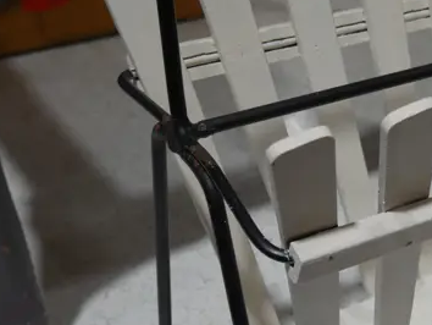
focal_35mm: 81
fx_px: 1012
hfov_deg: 21.7
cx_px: 563
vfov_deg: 18.2
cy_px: 146
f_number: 3.5
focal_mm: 14
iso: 200
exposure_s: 1/125
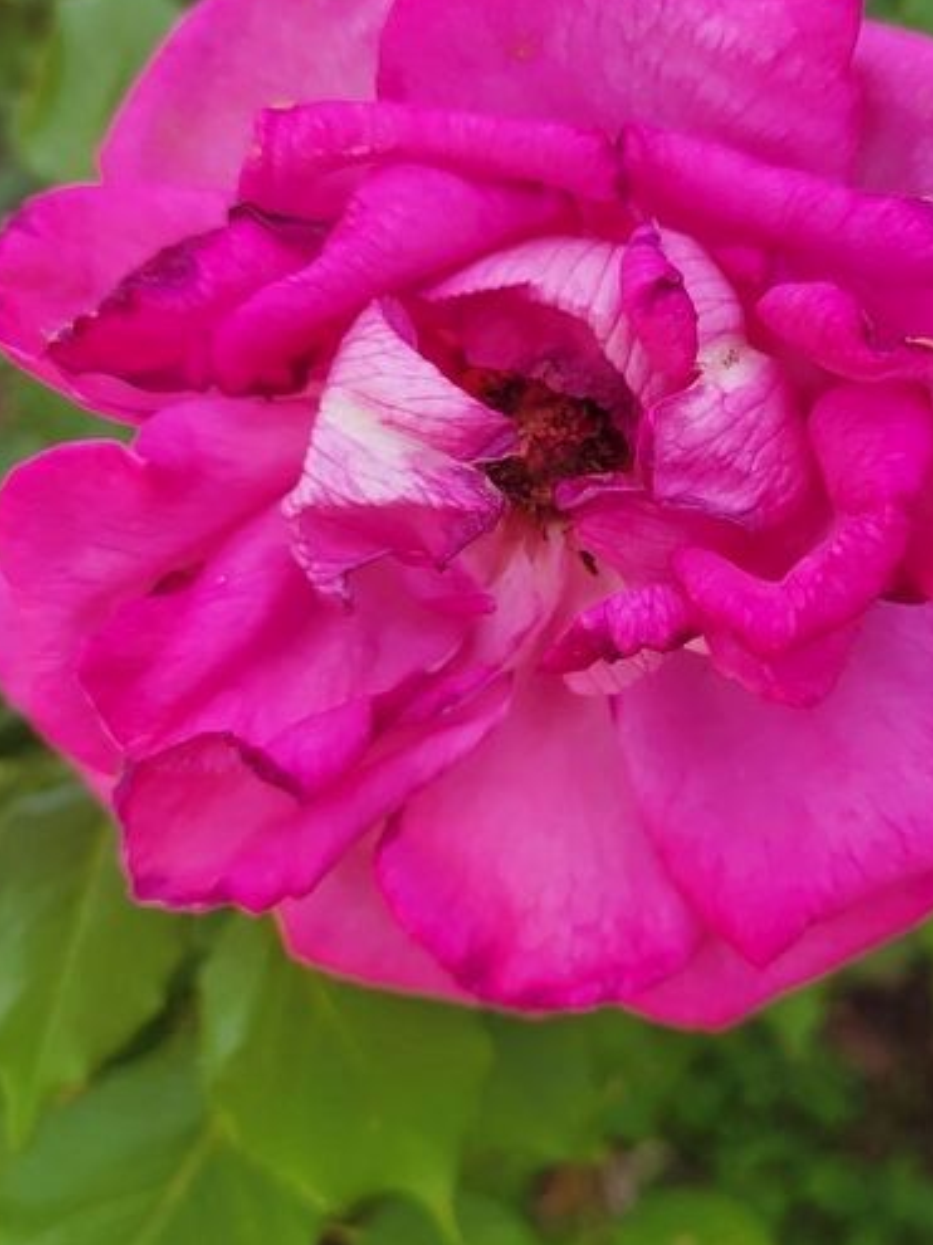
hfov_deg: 34.2
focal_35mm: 42
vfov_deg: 44.7
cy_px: 531
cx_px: 573
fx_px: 1510
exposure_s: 1/447
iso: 40
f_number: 1.8
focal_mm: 5.4
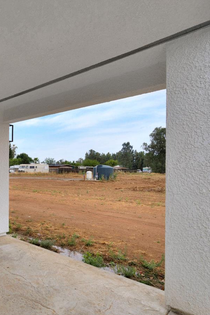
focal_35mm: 25
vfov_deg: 71.4
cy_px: 169
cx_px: 19
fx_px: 219
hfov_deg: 46.1
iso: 320
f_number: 8
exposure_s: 1/640
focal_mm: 10
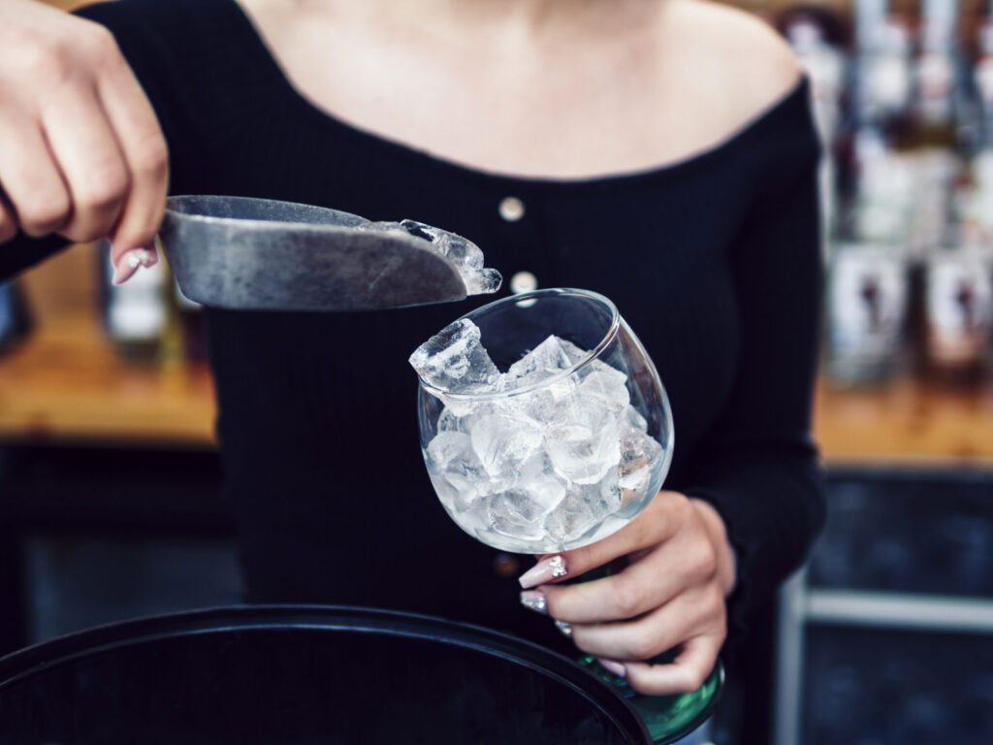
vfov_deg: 24.4
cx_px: 496
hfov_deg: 32.2
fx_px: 1721
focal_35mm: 60
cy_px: 372
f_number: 1.6
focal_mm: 30
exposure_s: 1/1000
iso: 200
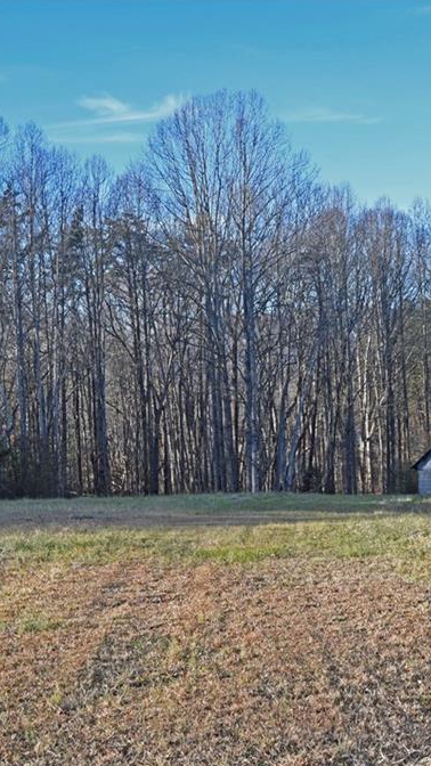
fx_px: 1361
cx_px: 460
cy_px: 385
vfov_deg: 31.4
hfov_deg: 17.5
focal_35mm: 67
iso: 100
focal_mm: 28
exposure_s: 1/125
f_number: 6.3
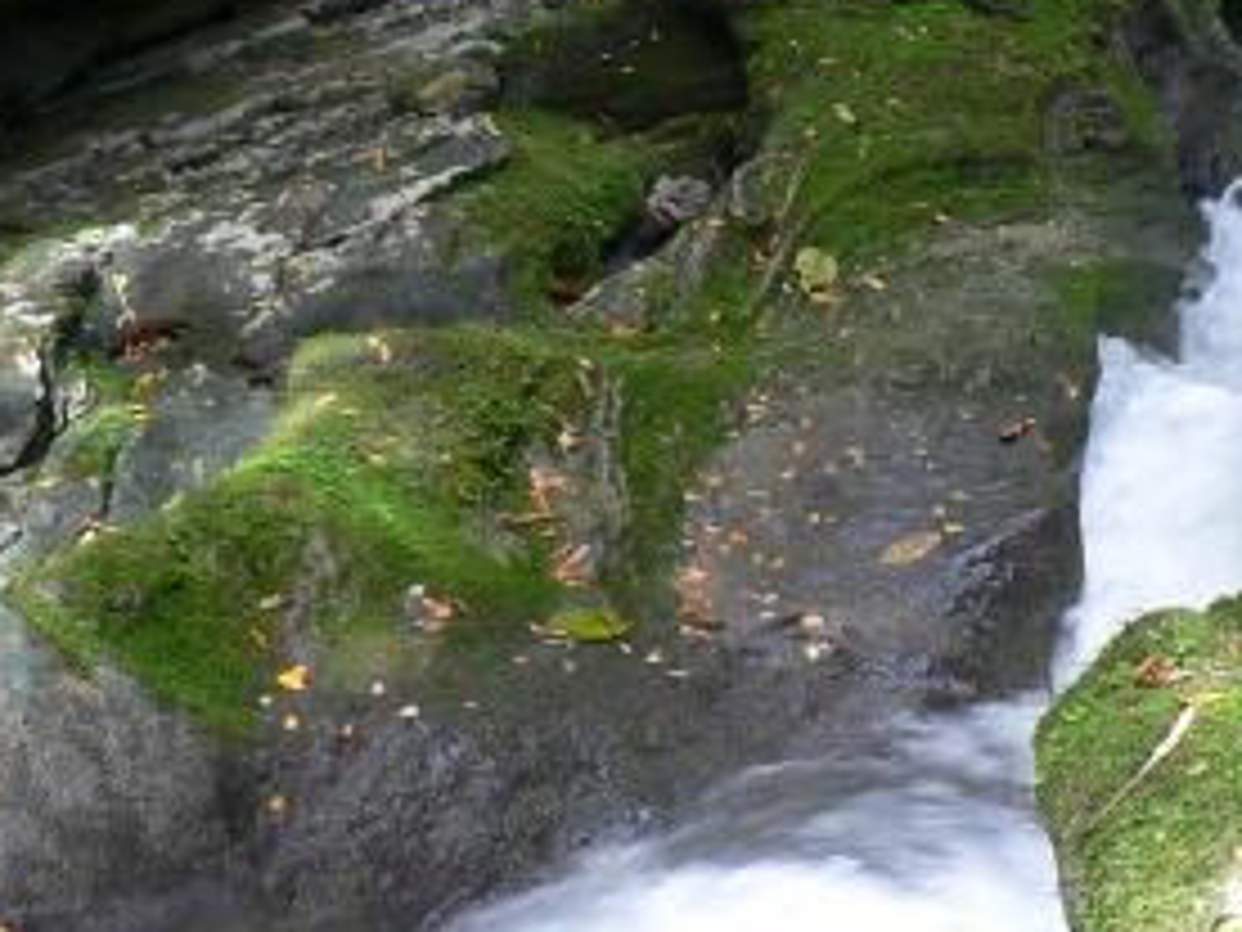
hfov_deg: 26.7
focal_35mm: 72
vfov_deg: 20.2
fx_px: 2583
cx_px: 943
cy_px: 169
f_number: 2.8
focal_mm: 6
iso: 100
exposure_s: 1/30
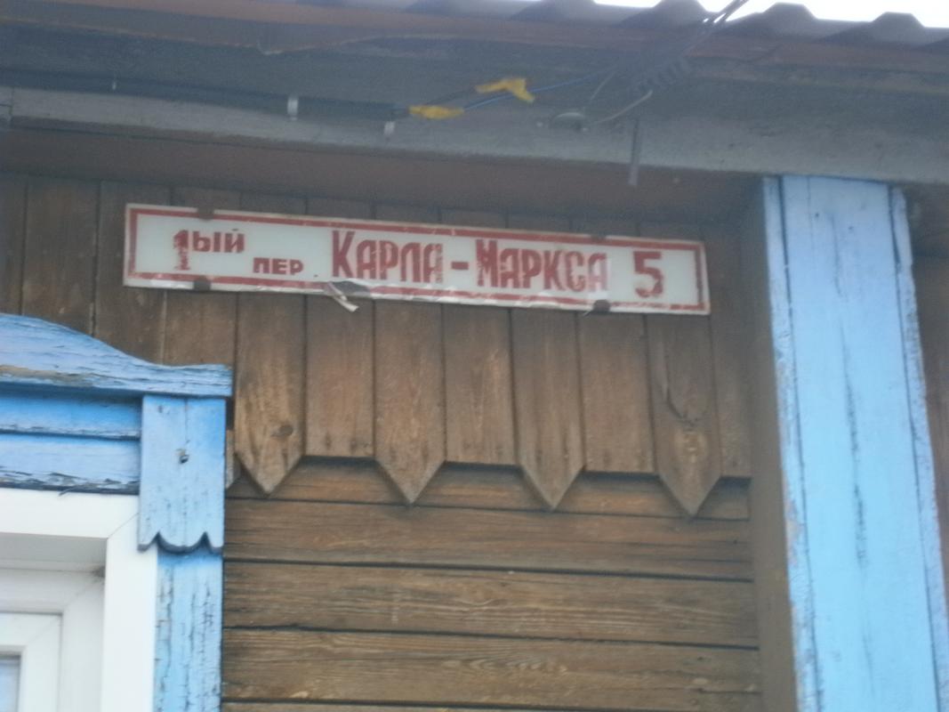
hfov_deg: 22.5
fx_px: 2385
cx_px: 474
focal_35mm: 87
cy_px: 356
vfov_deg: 17.0
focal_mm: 15.4
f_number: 4.9
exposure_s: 1/60
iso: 100
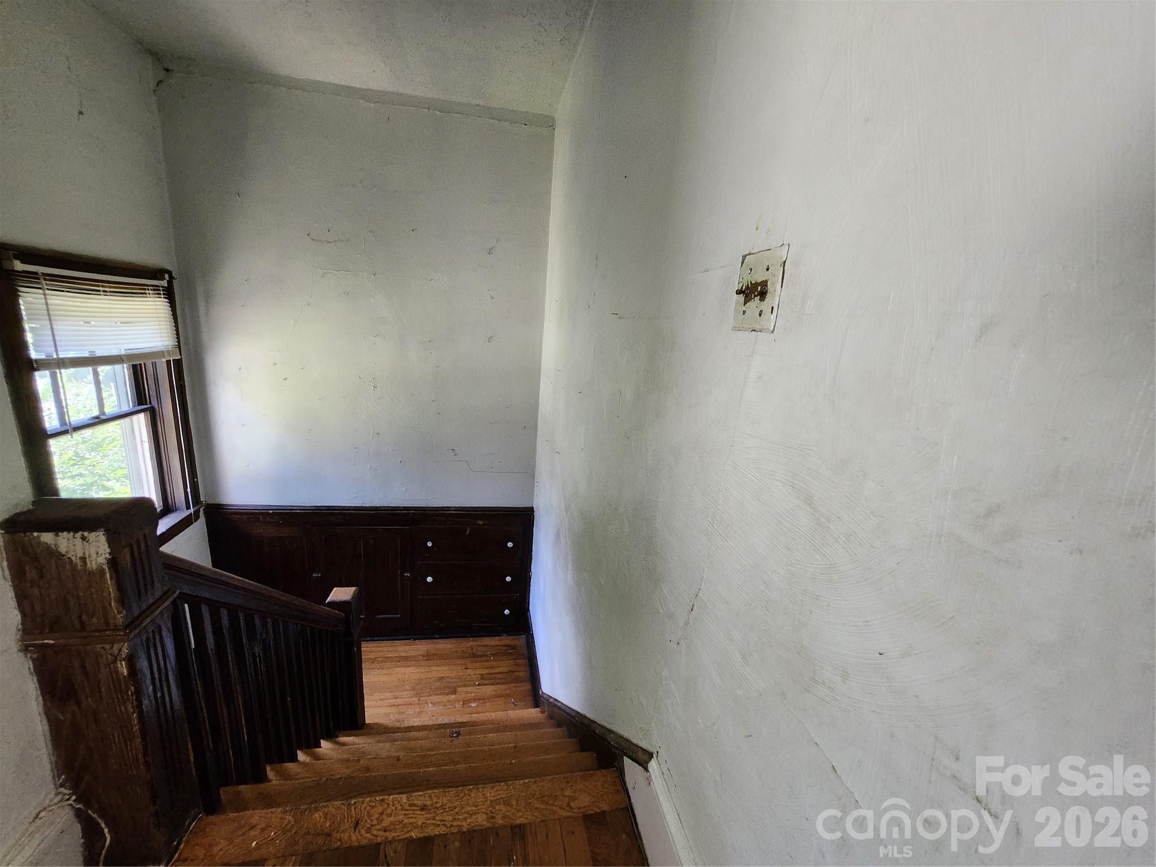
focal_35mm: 13
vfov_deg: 89.9
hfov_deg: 106.2
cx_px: 578
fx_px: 434
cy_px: 434
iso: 160
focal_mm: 1.74
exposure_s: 1/60
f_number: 2.2
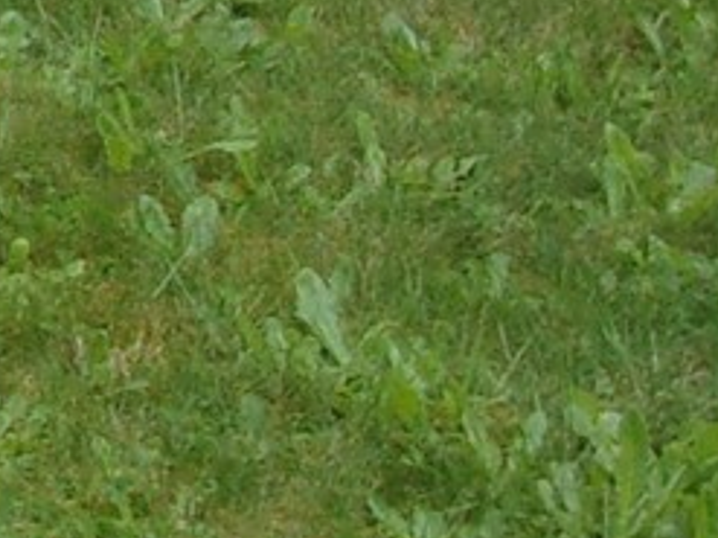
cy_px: -791
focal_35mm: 233
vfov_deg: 6.1
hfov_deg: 7.7
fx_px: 4831
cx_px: -1201
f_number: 4.5
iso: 80
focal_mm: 6.4
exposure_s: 1/140
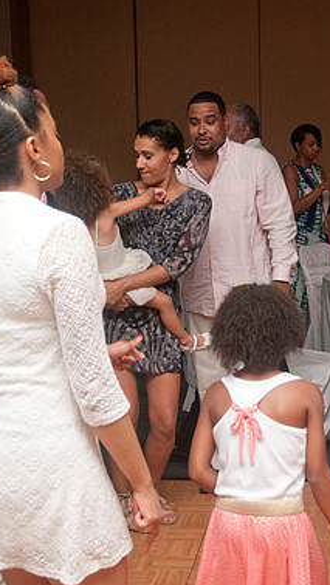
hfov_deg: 18.5
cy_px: 292
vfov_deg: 32.3
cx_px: 226
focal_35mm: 65
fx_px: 1010
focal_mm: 27
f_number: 5.6
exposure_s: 1/125
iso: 800
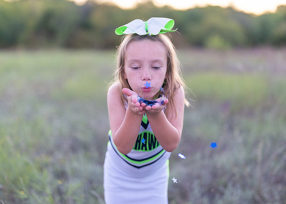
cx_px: 145
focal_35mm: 64
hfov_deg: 30.9
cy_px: 82
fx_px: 518
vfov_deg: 22.3
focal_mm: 50
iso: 1000
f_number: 1.2
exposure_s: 1/1000
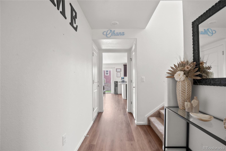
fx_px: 207
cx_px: 113
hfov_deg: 57.2
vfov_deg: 40.0
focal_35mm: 33
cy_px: 76
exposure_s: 1/13
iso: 200
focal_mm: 22
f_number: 4.5
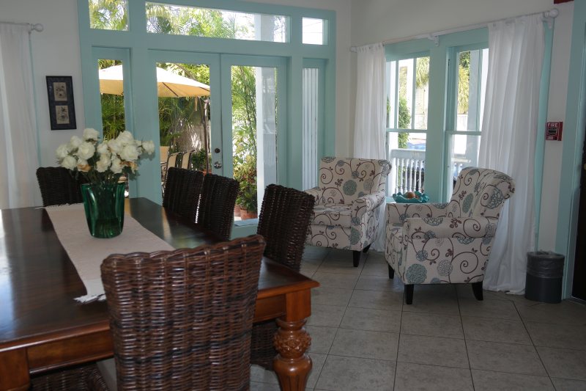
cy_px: 196
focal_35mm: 33
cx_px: 293
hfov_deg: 57.2
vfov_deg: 40.0
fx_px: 537
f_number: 3.5
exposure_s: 1/80
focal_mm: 22
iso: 100
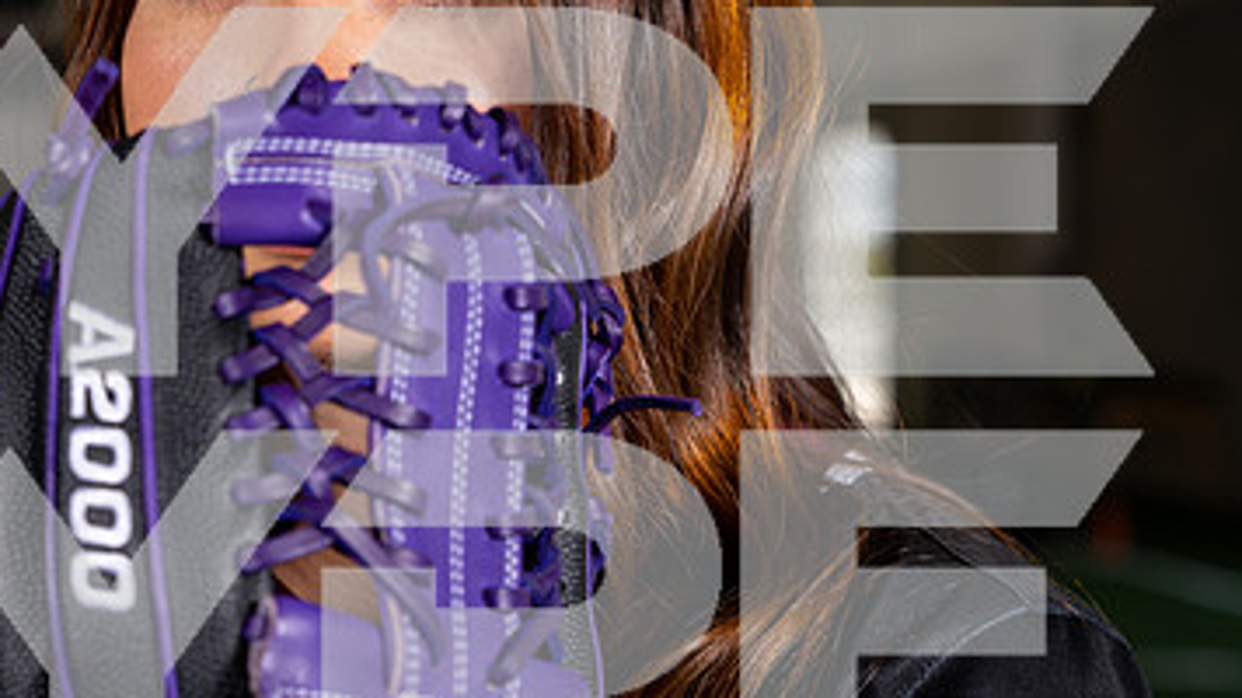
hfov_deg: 18.3
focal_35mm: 116
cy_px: 194
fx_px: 3819
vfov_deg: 10.4
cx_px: 265
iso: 200
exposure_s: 1/200
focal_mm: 68
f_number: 5.6
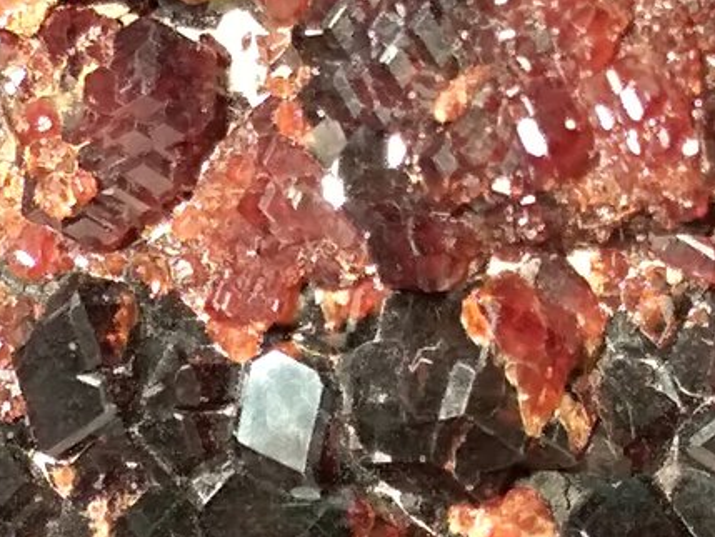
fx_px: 2004
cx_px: 27
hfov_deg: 19.7
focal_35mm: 97
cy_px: 584
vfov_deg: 14.9
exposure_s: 1/33.3
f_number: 2
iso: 159
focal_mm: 3.54
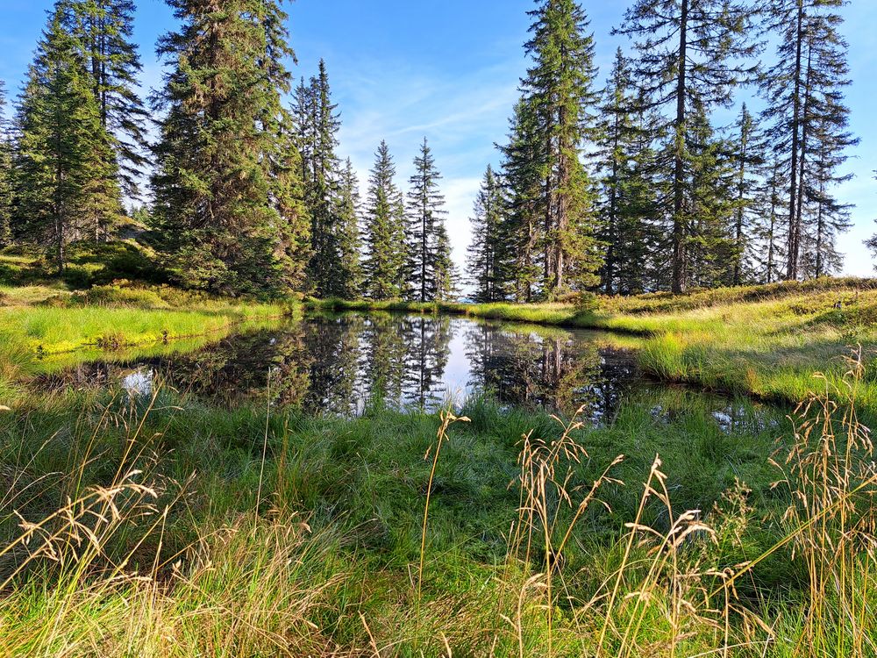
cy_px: 329
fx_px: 608
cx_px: 438
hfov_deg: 71.6
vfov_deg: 56.8
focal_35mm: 24
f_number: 1.8
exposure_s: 1/420
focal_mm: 5.23
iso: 50
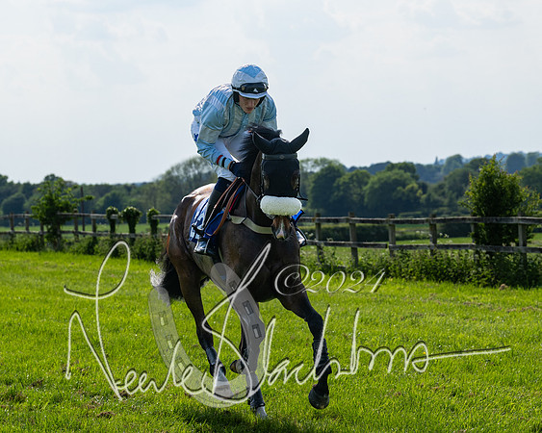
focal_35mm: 167
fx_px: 2681
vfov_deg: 9.2
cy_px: 189
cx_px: 257
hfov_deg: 11.5
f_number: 5
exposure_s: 1/2000
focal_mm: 92
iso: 200
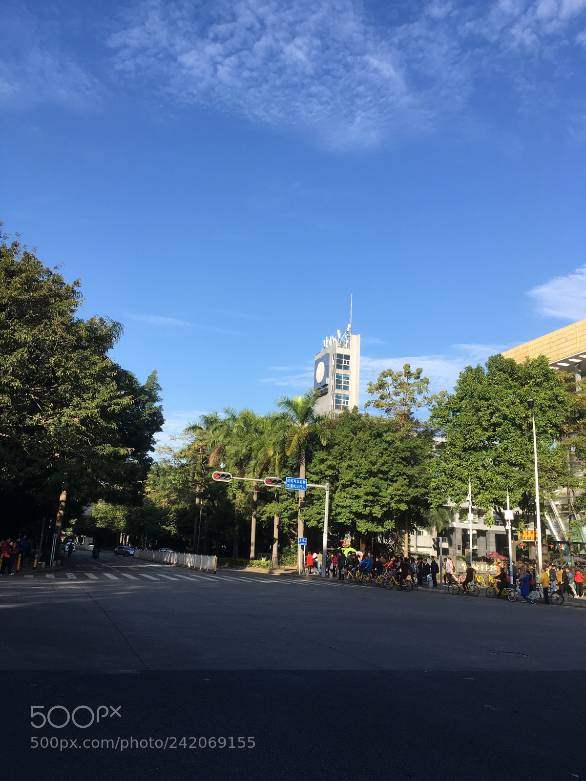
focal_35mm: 29
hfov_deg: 48.2
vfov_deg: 61.7
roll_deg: -2.5
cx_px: 293
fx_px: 655
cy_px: 390
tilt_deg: +14.5
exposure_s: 1/827
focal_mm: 4.15
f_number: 2.2
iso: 25
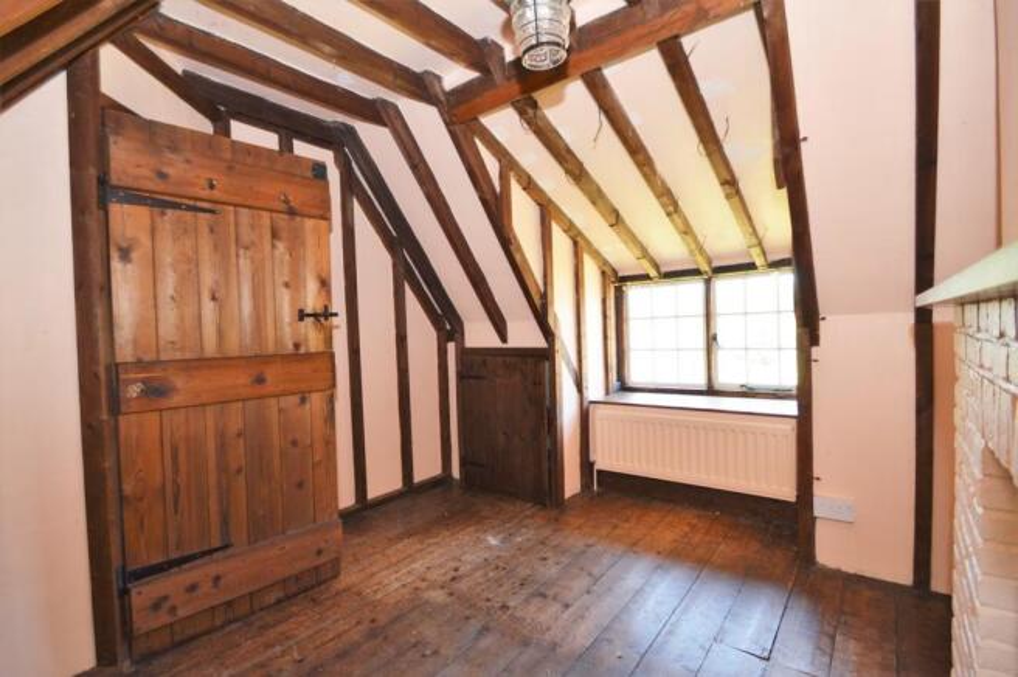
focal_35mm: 15
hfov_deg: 100.4
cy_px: 338
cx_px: 509
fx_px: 424
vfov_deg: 77.2
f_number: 3.5
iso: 400
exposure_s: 1/60
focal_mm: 10
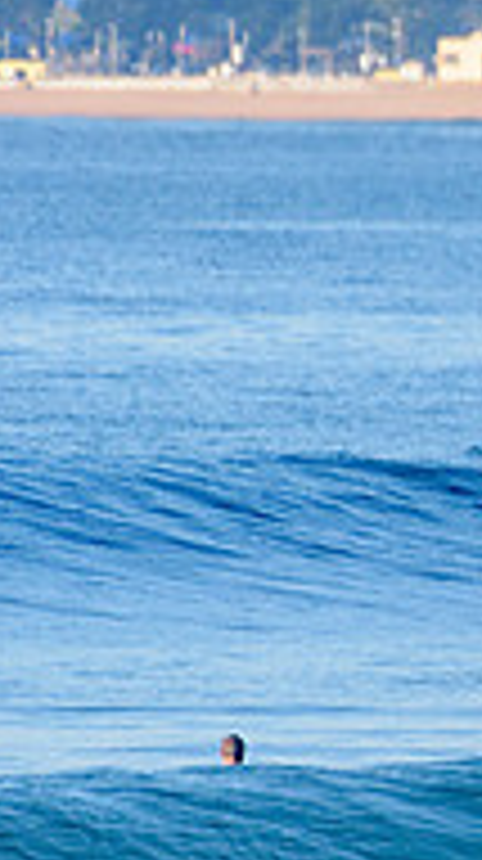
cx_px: 1284
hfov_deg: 0.8
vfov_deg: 1.4
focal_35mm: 1590
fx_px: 36239
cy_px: 421
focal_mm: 500
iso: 320
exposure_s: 1/2000
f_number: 5.6
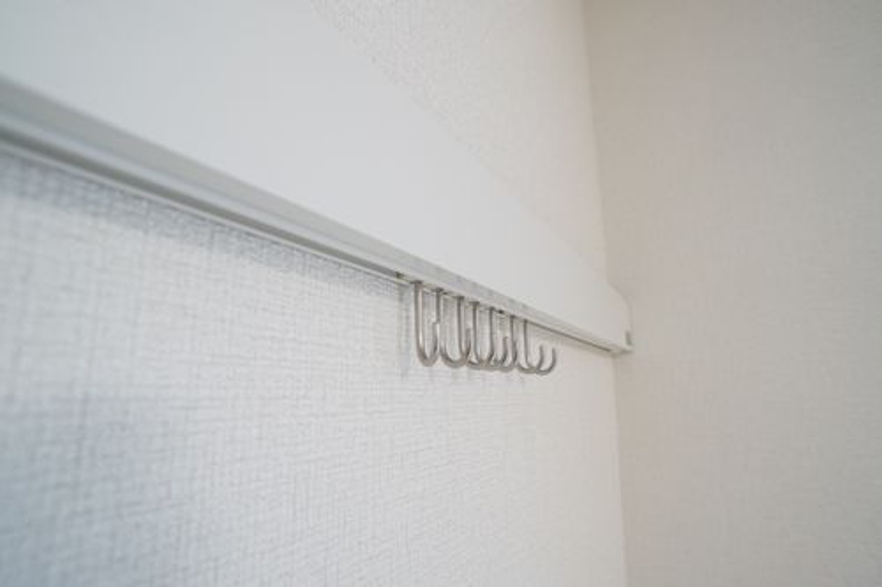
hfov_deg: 73.8
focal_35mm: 24
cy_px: 294
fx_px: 588
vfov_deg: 53.1
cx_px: 441
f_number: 4
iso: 1600
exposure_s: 1/160
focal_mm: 16
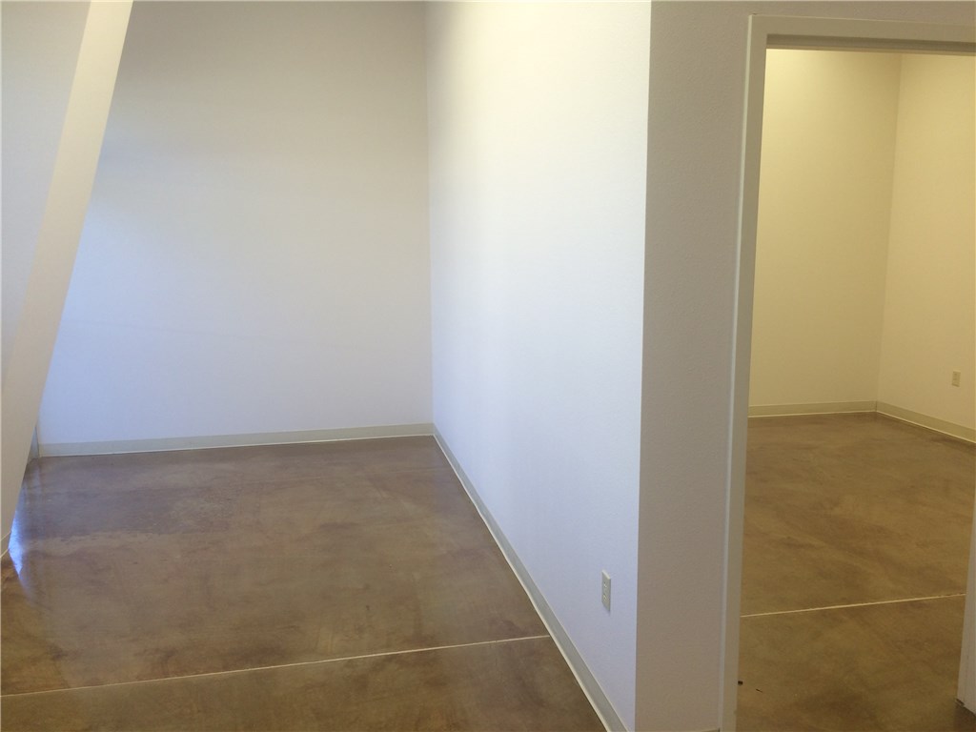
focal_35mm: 29
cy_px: 366
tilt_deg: -11.5
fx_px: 818
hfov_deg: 61.7
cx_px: 488
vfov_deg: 48.2
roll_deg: -0.4
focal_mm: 4.15
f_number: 2.2
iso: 40
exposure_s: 1/60
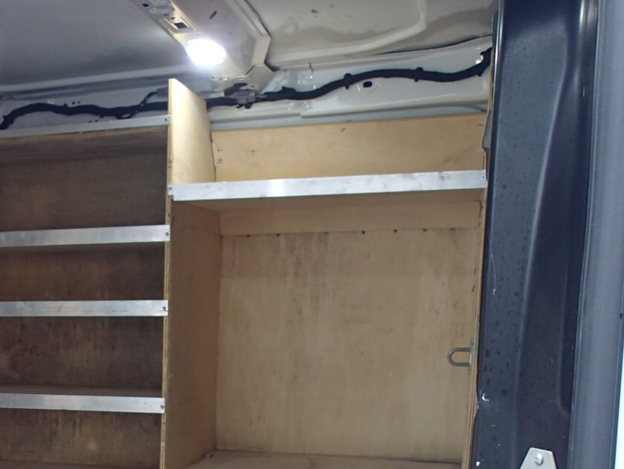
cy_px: 479
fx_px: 1028
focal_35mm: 57
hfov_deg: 30.7
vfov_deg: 24.4
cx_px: -37
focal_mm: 4.5
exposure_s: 1/80
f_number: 2.8
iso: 100
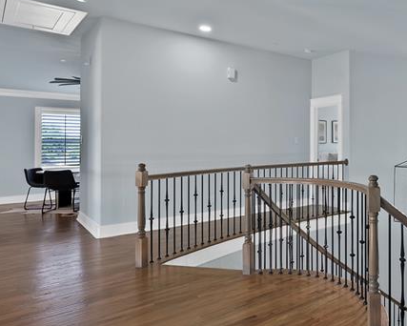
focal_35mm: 27
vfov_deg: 53.1
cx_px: 410
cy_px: 143
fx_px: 325
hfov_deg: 51.1
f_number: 9
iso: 640
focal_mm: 12
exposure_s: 1/3
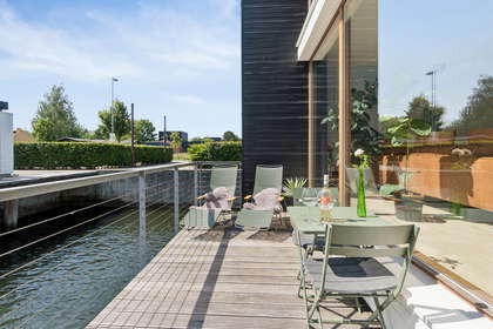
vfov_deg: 72.1
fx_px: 226
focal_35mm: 16
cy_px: 164
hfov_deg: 95.0
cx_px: 246
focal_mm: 11
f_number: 8
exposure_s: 1/400
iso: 200
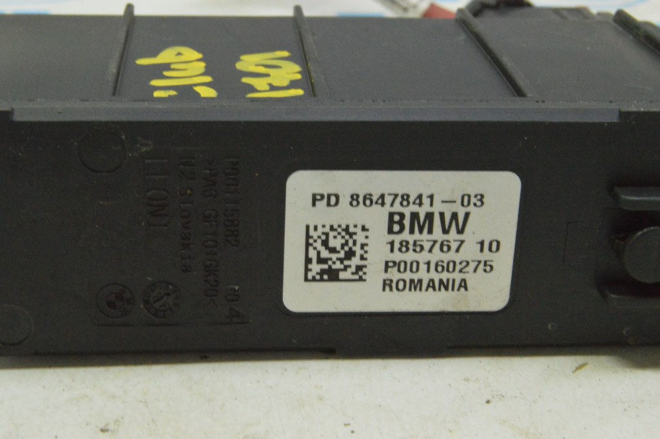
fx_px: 1319
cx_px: 330
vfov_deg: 18.9
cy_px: 220
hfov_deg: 28.1
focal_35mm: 72
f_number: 20
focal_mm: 48
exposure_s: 1/20
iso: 6400
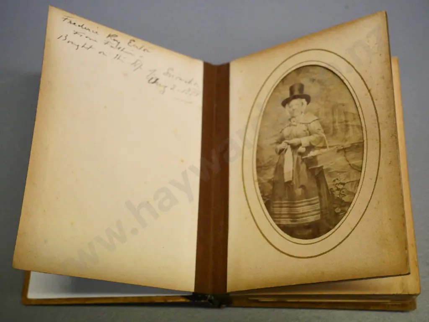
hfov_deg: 41.2
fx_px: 570
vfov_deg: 31.5
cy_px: 161
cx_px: 214
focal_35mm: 46
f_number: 5
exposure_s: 1/400
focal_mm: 23
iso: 3200
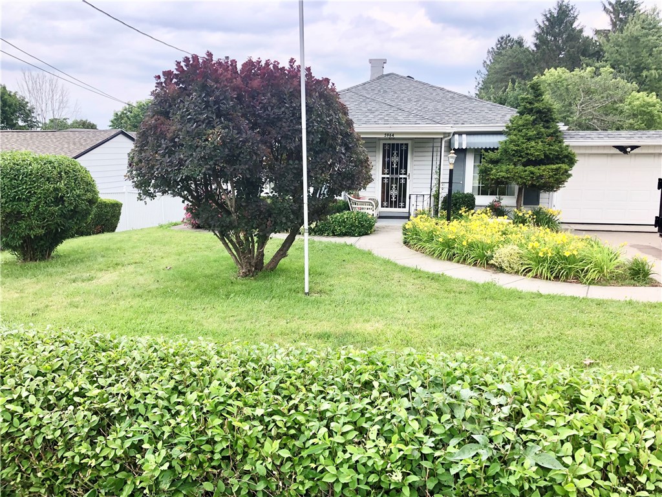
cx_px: 331
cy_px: 248
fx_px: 535
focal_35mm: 28
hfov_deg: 63.4
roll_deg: -0.1
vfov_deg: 49.7
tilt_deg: -9.9
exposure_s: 1/500
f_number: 1.8
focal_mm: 3.99
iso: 20
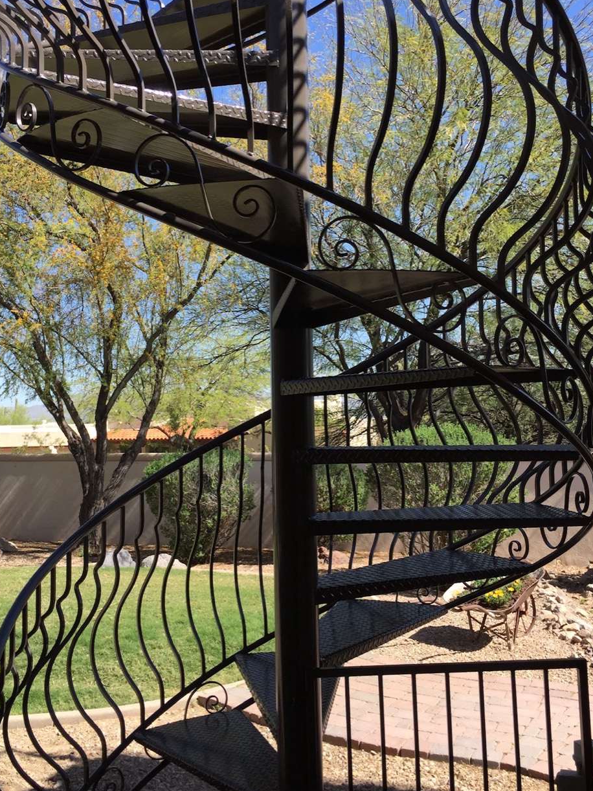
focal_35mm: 38
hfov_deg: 37.7
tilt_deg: +4.8
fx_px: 868
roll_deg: +0.1
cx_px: 275
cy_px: 328
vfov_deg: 48.8
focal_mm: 4.15
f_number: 2.2
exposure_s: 1/879
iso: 32
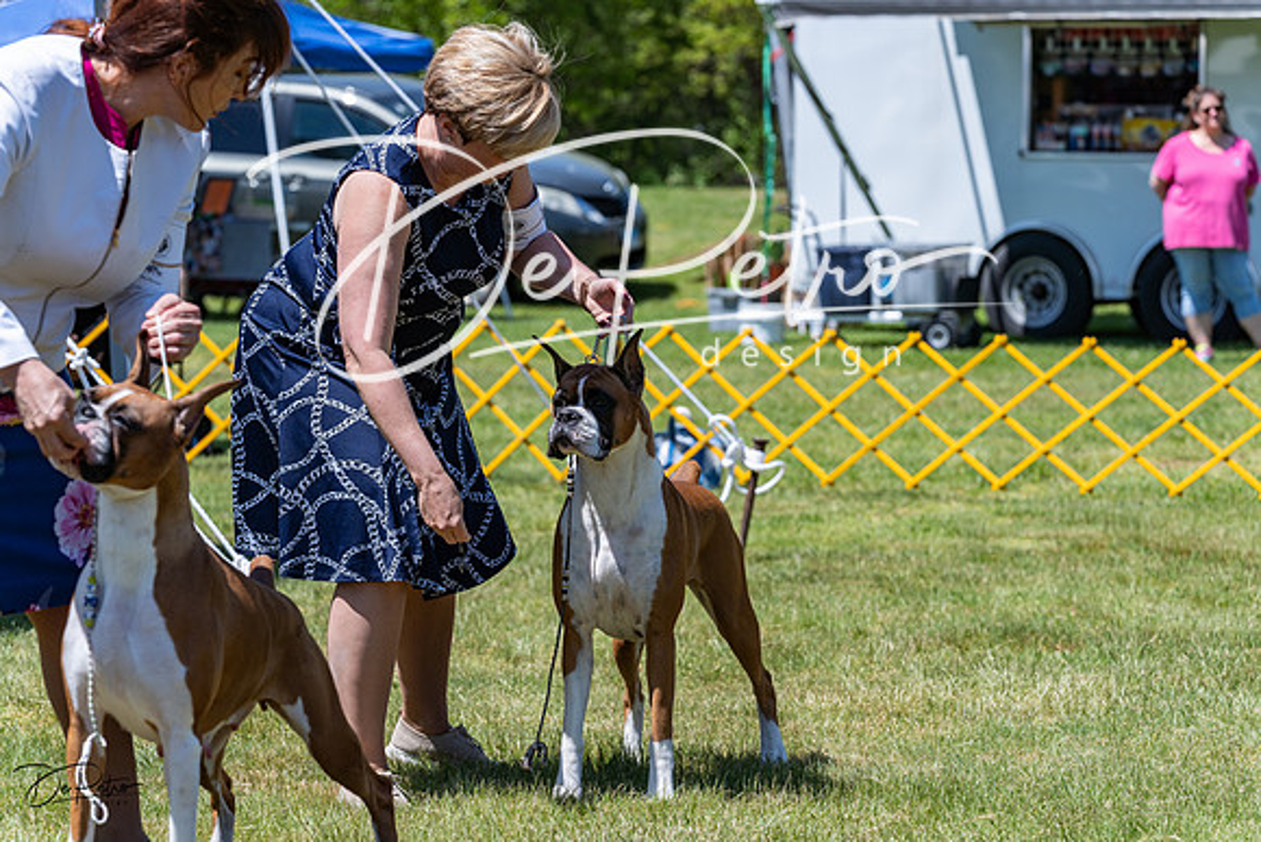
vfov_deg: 10.3
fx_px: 4660
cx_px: 630
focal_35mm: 133
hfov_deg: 15.4
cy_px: 421
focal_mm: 133
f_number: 6.3
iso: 160
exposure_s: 1/640
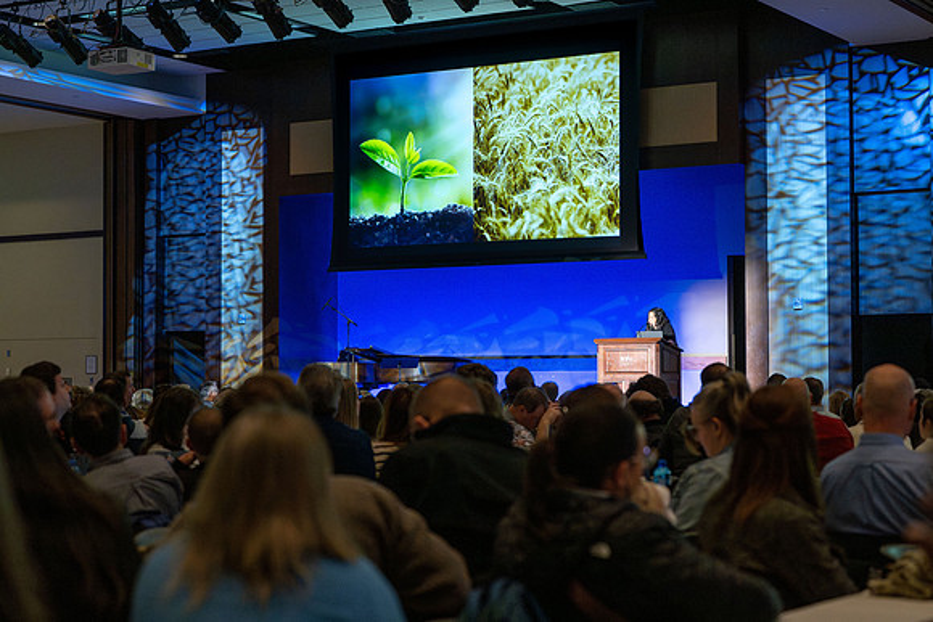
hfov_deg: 28.8
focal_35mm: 70
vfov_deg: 19.5
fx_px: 1815
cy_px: 311
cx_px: 466
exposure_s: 1/160
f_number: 3.5
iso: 2000
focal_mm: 70
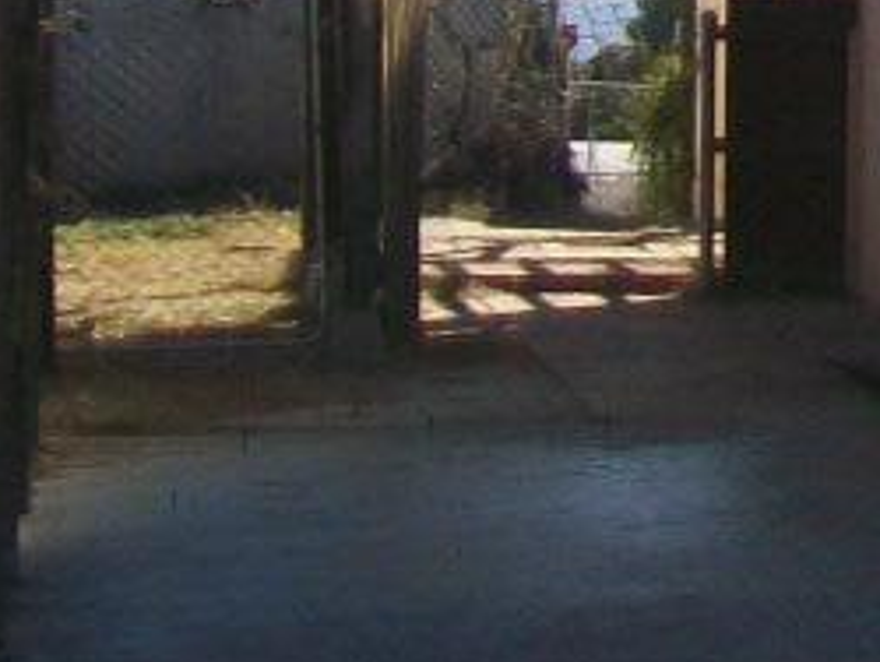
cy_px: 232
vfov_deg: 8.5
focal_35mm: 174
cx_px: 1841
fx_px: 4428
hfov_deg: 10.3
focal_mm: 6.1
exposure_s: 1/320
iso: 64
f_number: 4.9
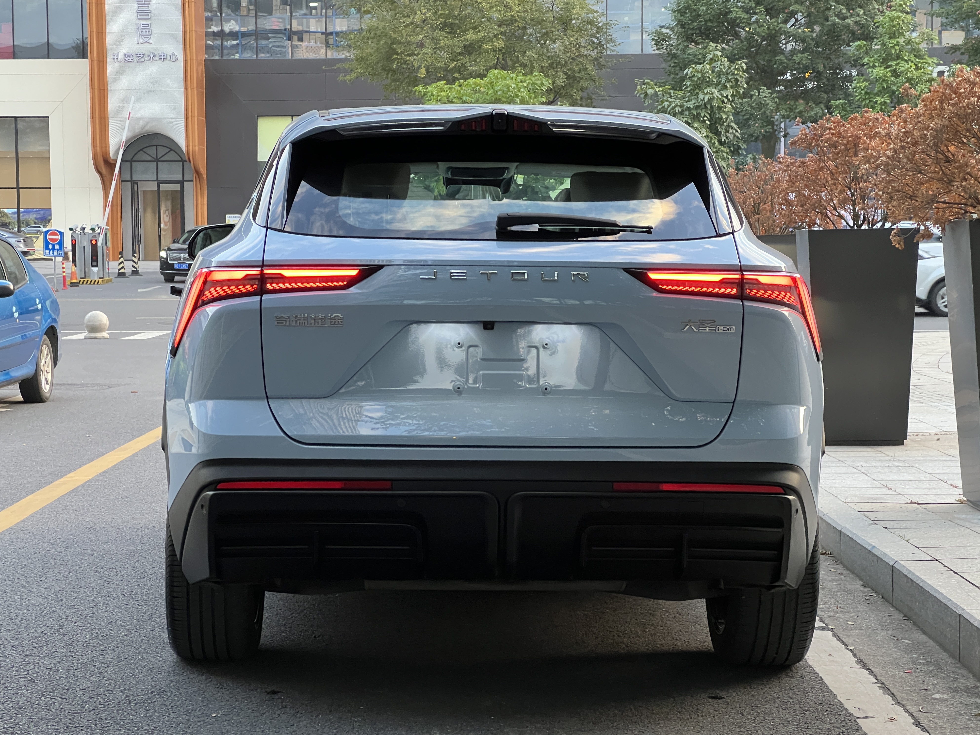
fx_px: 2208
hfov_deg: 25.0
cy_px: 366
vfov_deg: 18.9
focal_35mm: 78
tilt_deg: -3.8
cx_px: 493
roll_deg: +0.6
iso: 250
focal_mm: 9
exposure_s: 1/60
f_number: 2.8
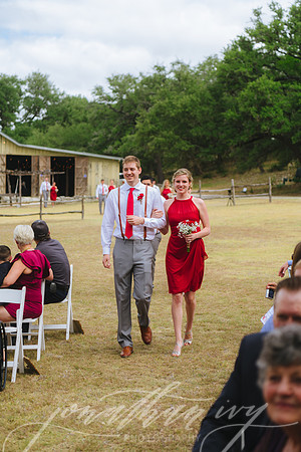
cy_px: 226
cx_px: 150
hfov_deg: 19.5
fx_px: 878
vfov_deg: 28.8
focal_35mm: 70
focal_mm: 70
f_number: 2.8
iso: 31
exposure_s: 1/320
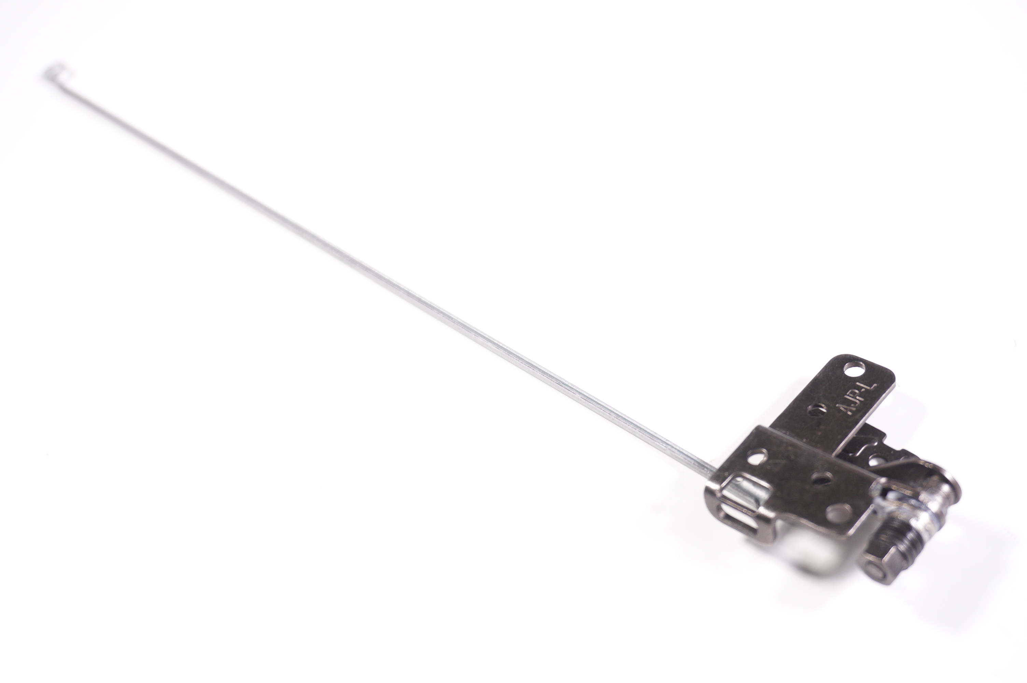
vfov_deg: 31.8
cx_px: 514
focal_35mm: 42
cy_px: 342
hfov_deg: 46.4
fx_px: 1197
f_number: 5.6
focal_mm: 28
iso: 640
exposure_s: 1/125
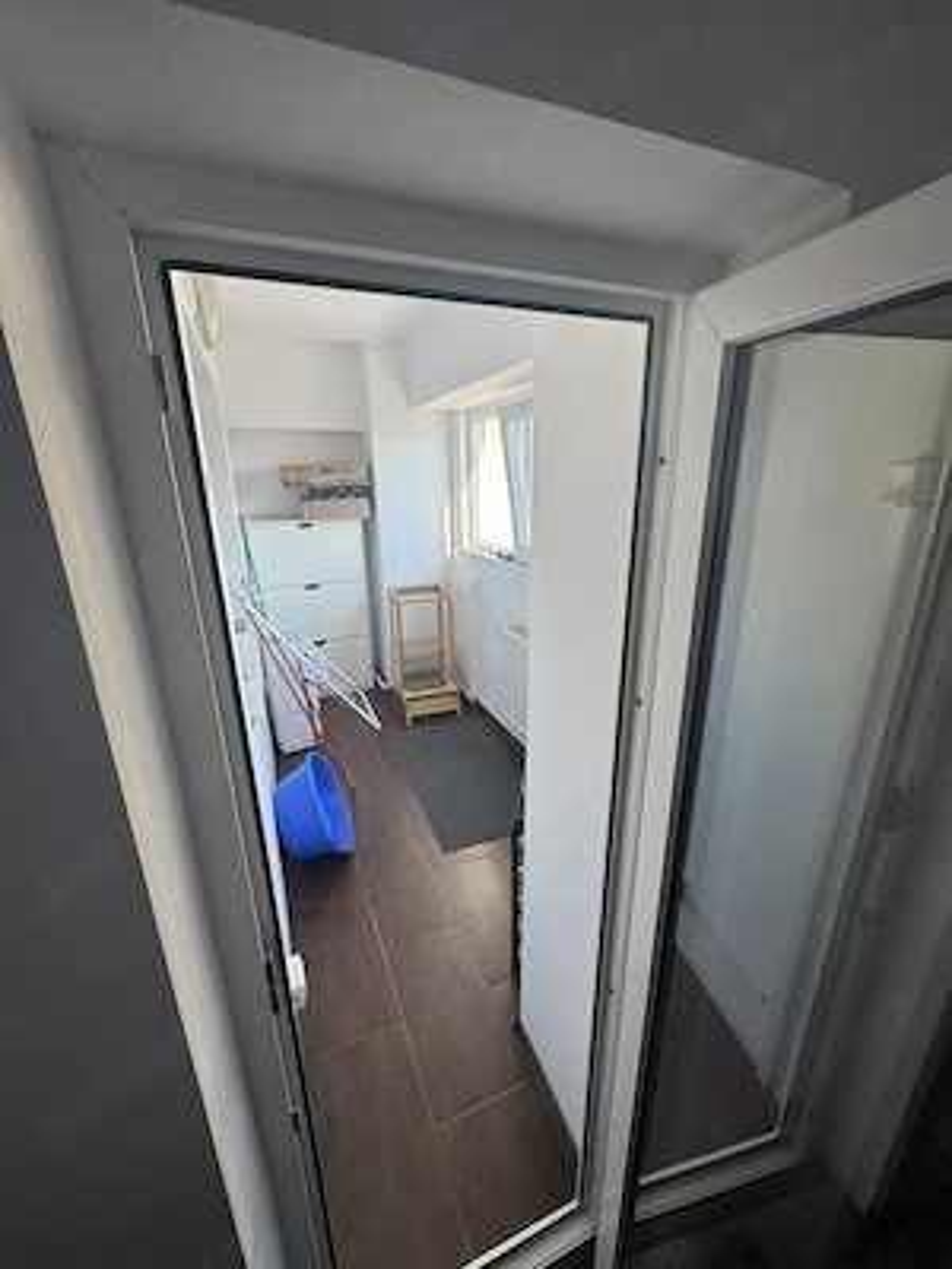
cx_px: 476
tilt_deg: -16.5
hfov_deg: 85.7
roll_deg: +0.8
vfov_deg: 102.1
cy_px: 634
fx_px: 513
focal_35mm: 14
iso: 40
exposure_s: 1/101
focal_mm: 2.22
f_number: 2.2
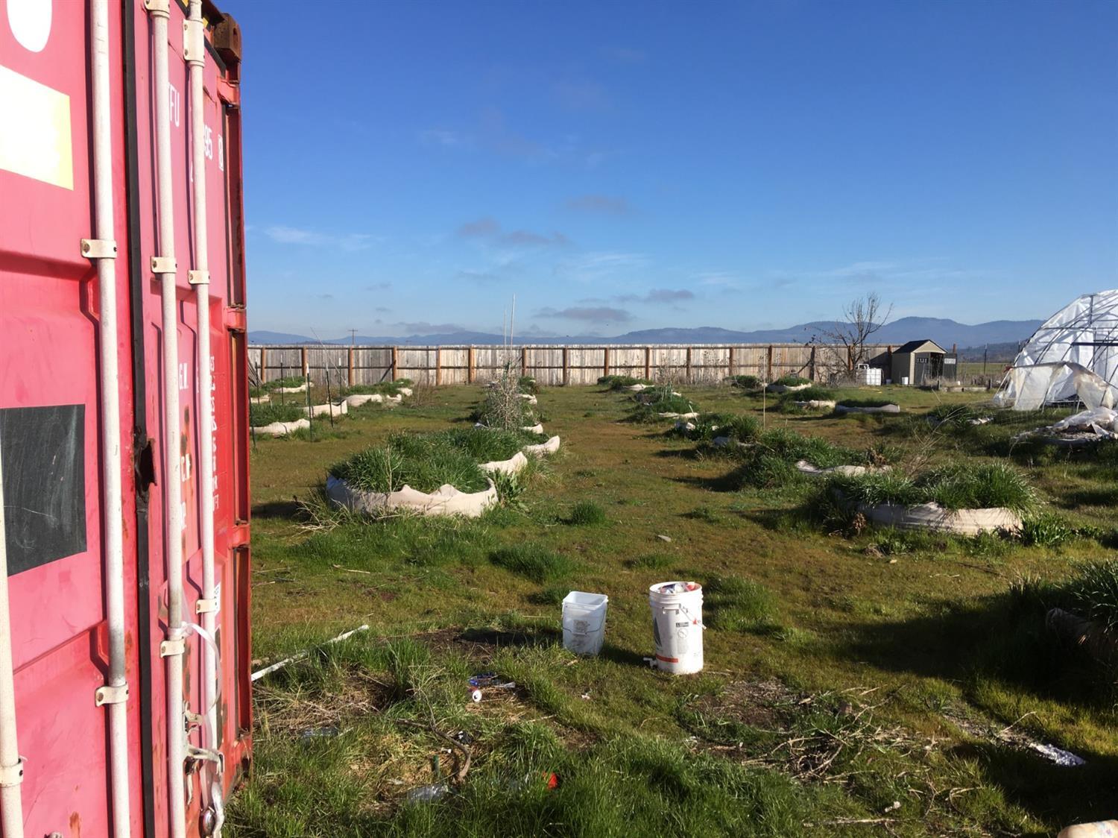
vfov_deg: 48.2
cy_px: 419
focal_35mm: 29
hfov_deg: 61.7
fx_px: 936
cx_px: 559
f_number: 2.2
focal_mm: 4.15
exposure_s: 1/1241
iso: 25
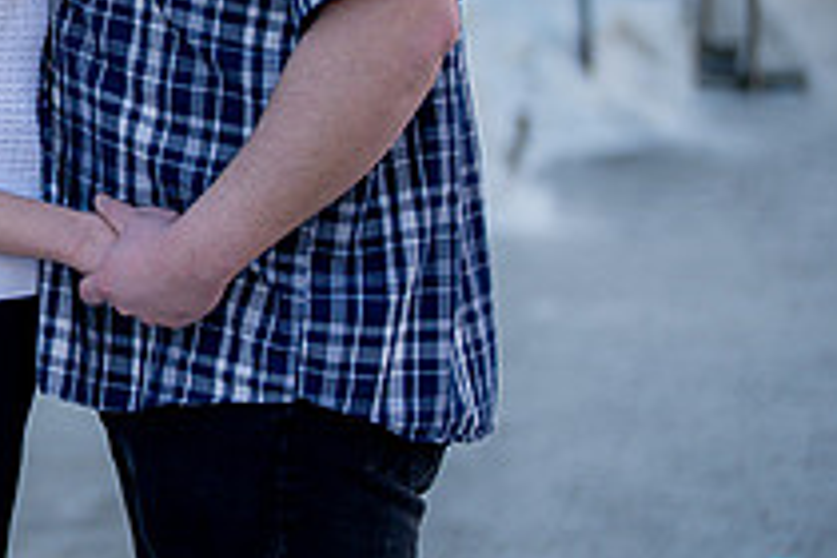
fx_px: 3208
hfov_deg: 14.3
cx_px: -247
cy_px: -70
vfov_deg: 9.8
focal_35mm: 138
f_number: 1.3
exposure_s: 1/3200
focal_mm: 50
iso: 200
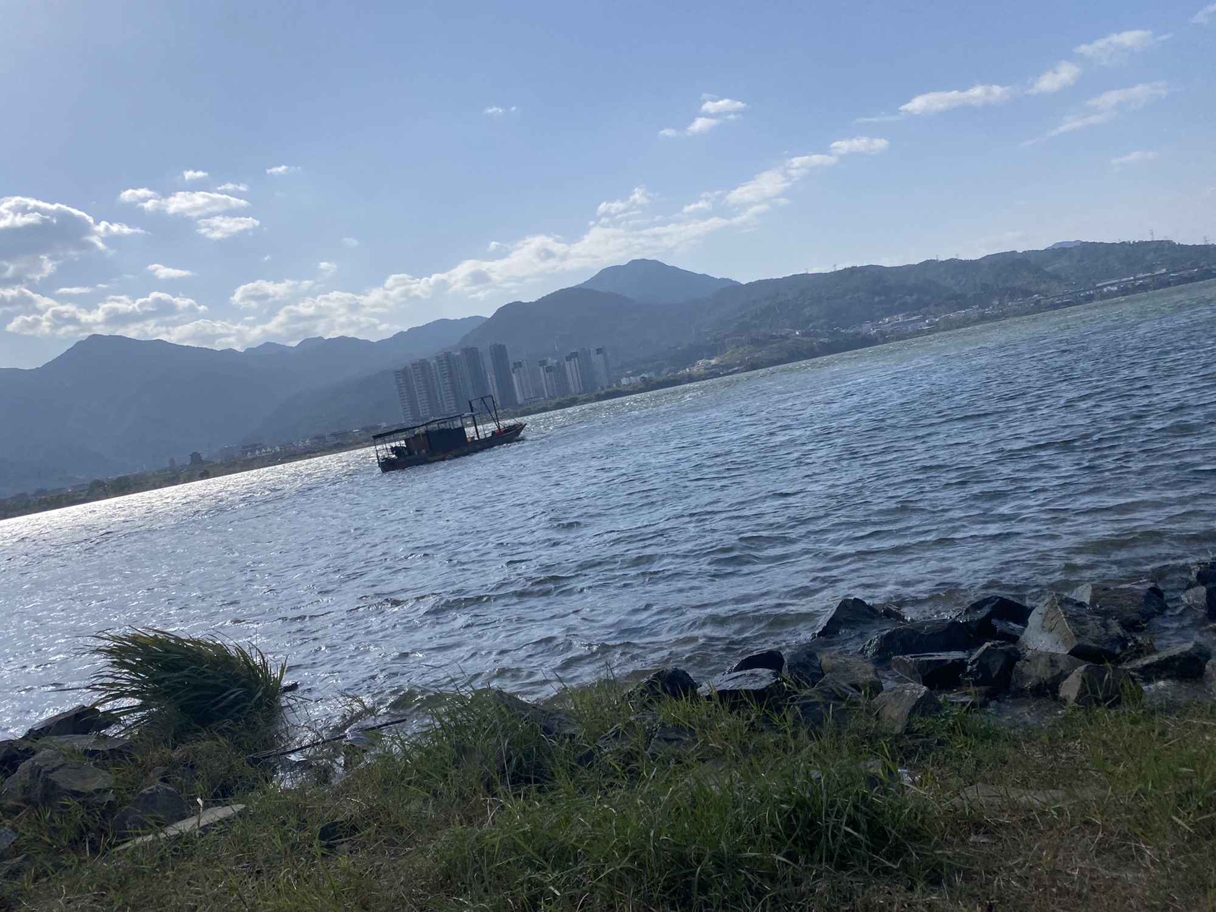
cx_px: 608
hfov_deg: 67.3
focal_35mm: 26
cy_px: 456
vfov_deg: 53.1
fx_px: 913
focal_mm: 4.25
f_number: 1.8
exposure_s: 1/6757
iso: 32
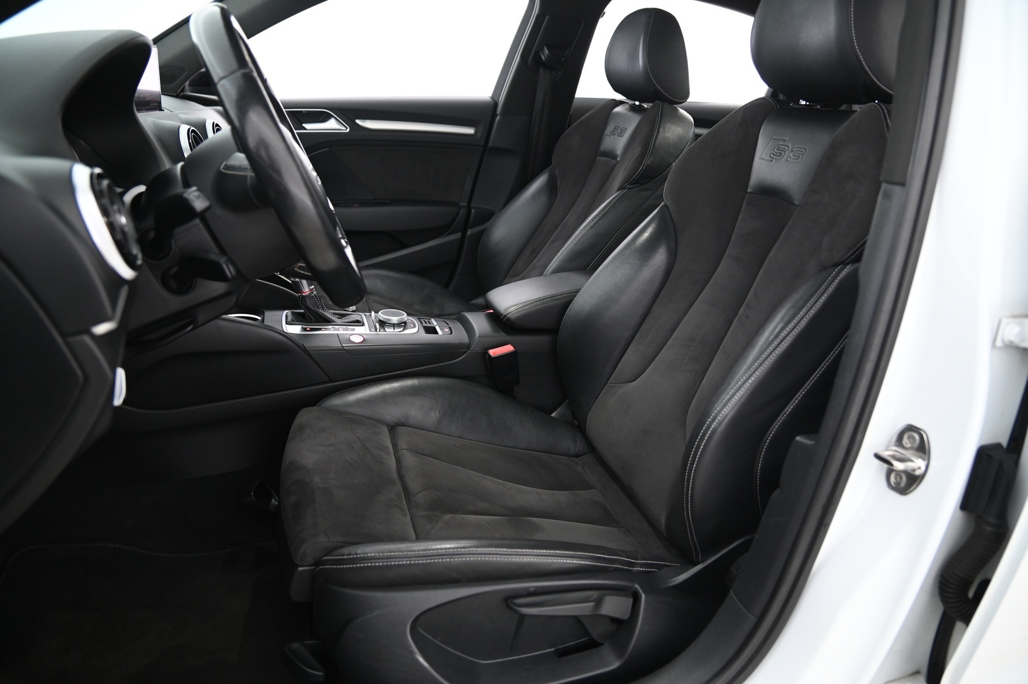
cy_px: 342
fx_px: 685
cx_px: 514
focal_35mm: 24
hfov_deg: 73.8
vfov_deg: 53.1
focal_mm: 24
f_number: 4
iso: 2000
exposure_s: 1/15
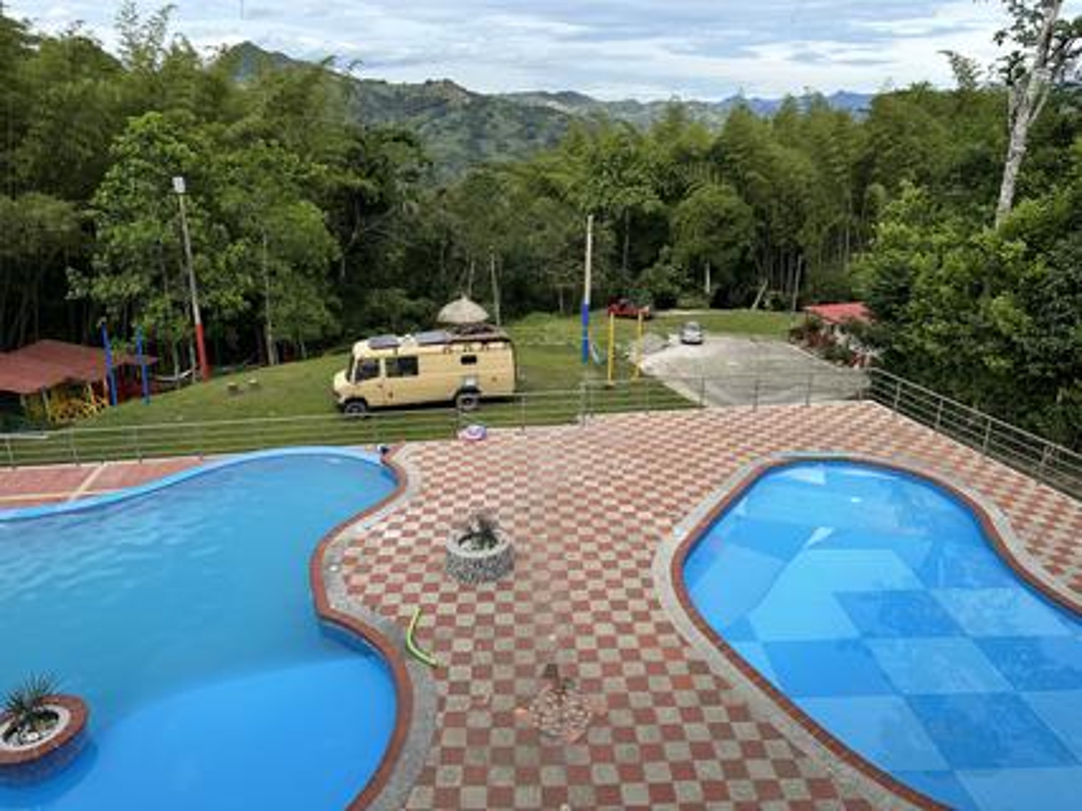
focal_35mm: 24
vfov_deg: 56.8
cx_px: 541
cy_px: 406
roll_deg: -1.1
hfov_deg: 71.6
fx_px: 750
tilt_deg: -18.5
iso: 80
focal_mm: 6.86
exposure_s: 1/4545
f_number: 1.78
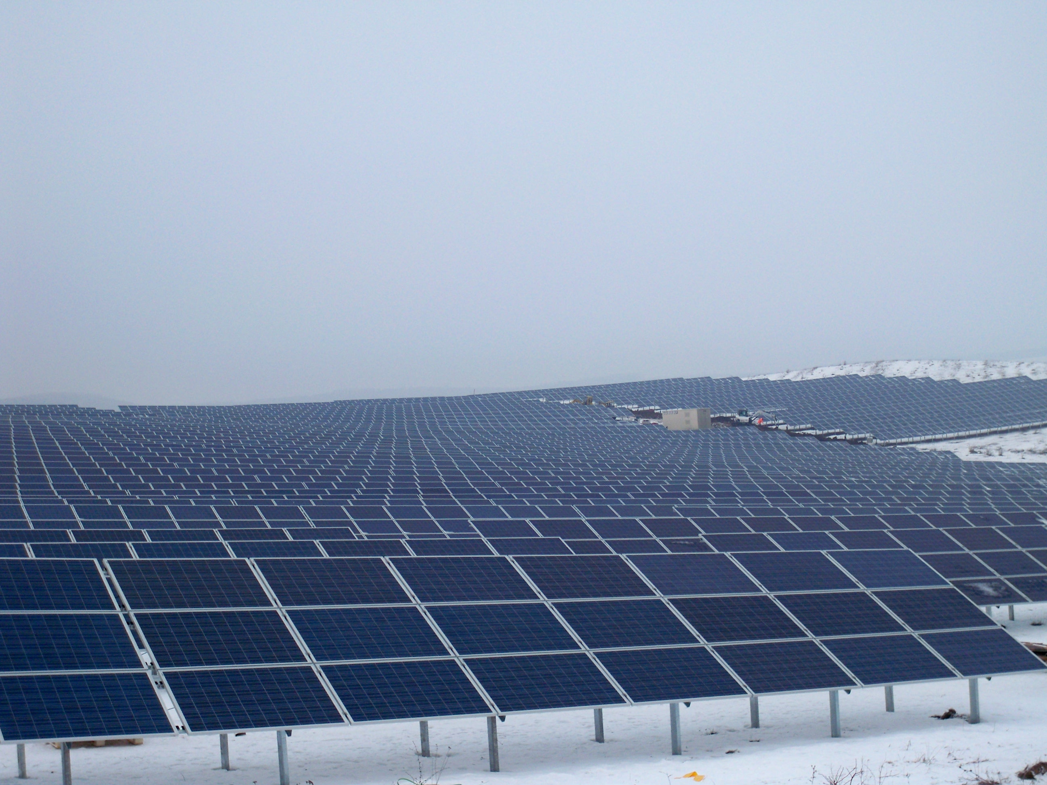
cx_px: 524
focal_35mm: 55
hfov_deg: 34.9
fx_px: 1664
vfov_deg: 26.6
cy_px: 392
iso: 100
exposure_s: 1/640
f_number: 4
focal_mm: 9.7
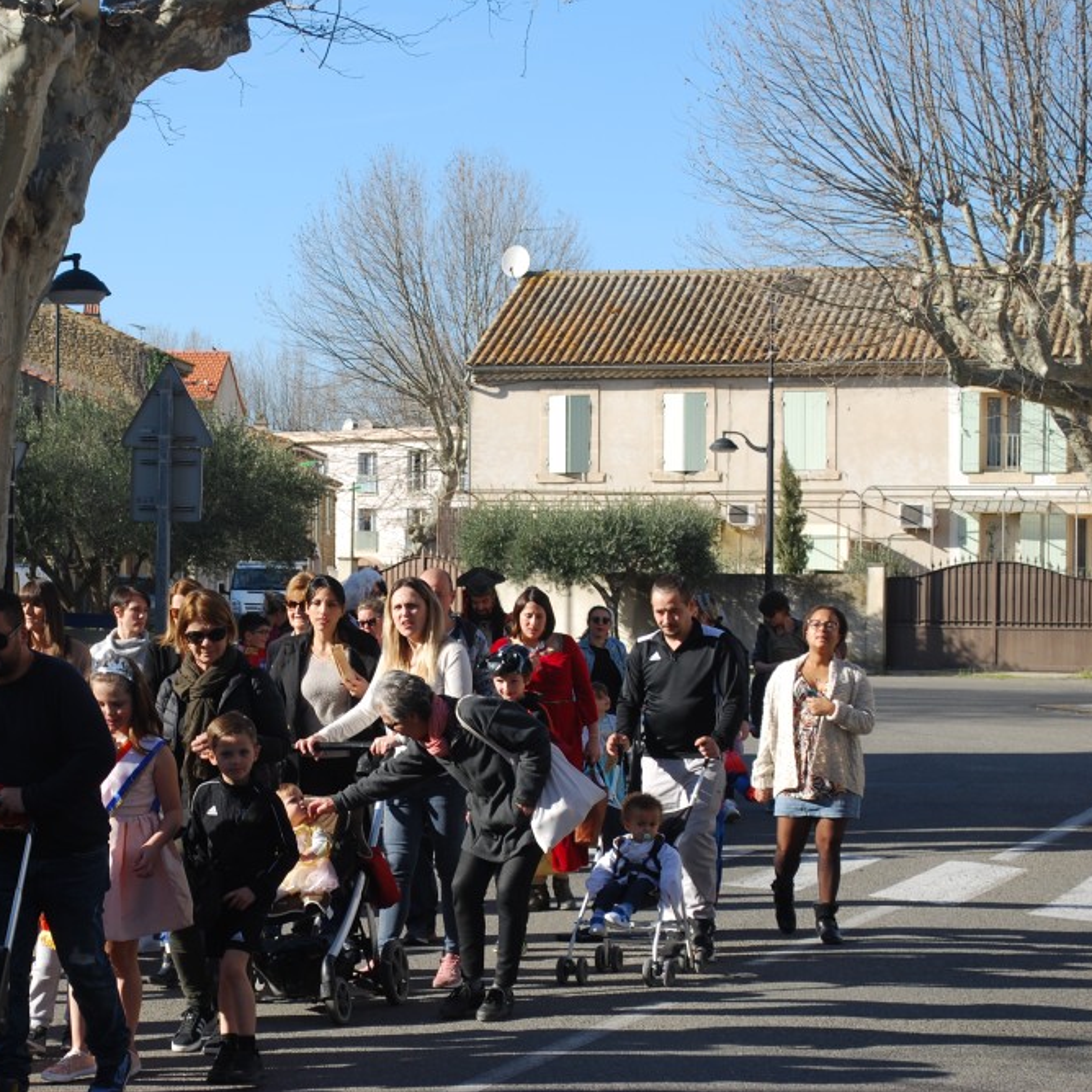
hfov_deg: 19.6
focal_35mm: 88
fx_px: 3141
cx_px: 298
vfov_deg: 19.7
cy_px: 547
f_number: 7.1
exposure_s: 1/200
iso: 100
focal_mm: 46
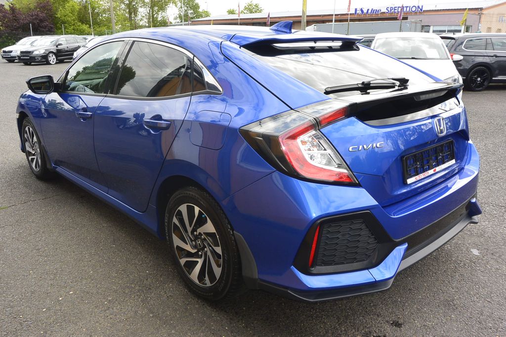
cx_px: 253
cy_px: 168
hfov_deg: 63.7
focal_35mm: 29
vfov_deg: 45.0
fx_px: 408
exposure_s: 1/250
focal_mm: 11
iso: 160
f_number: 5.6
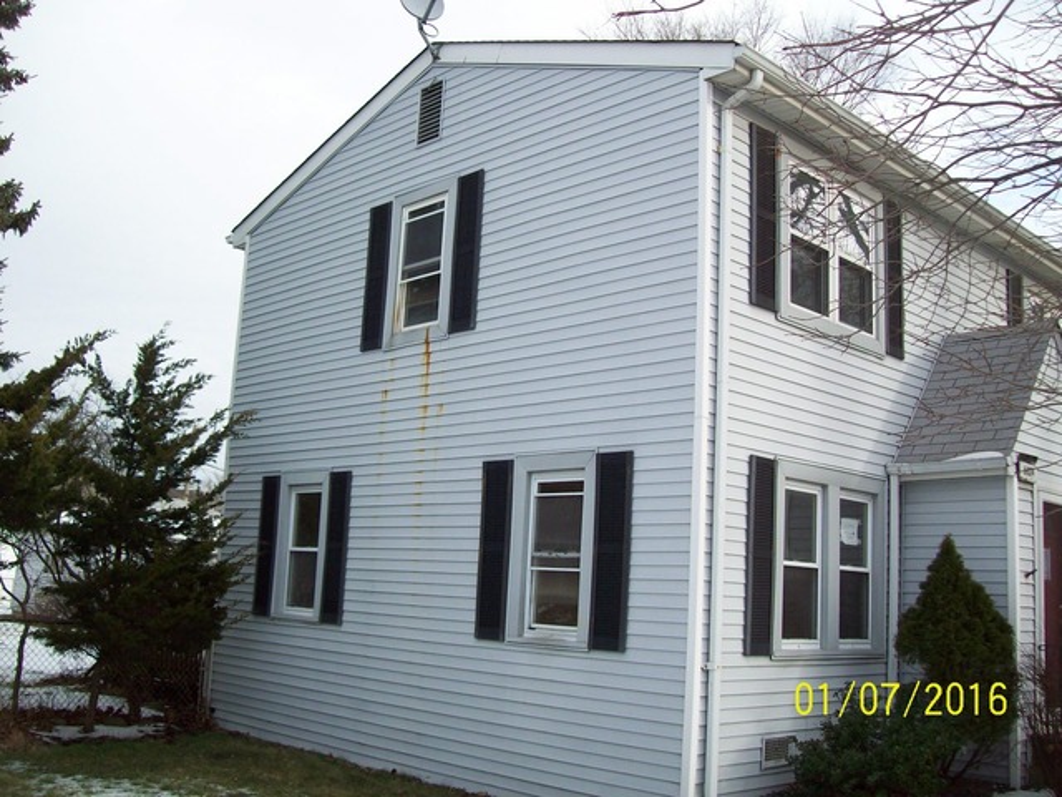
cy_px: 398
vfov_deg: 39.7
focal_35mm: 36
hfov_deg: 51.4
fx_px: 1104
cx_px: 531
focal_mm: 6
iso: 80
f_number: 2.7
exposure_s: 1/534
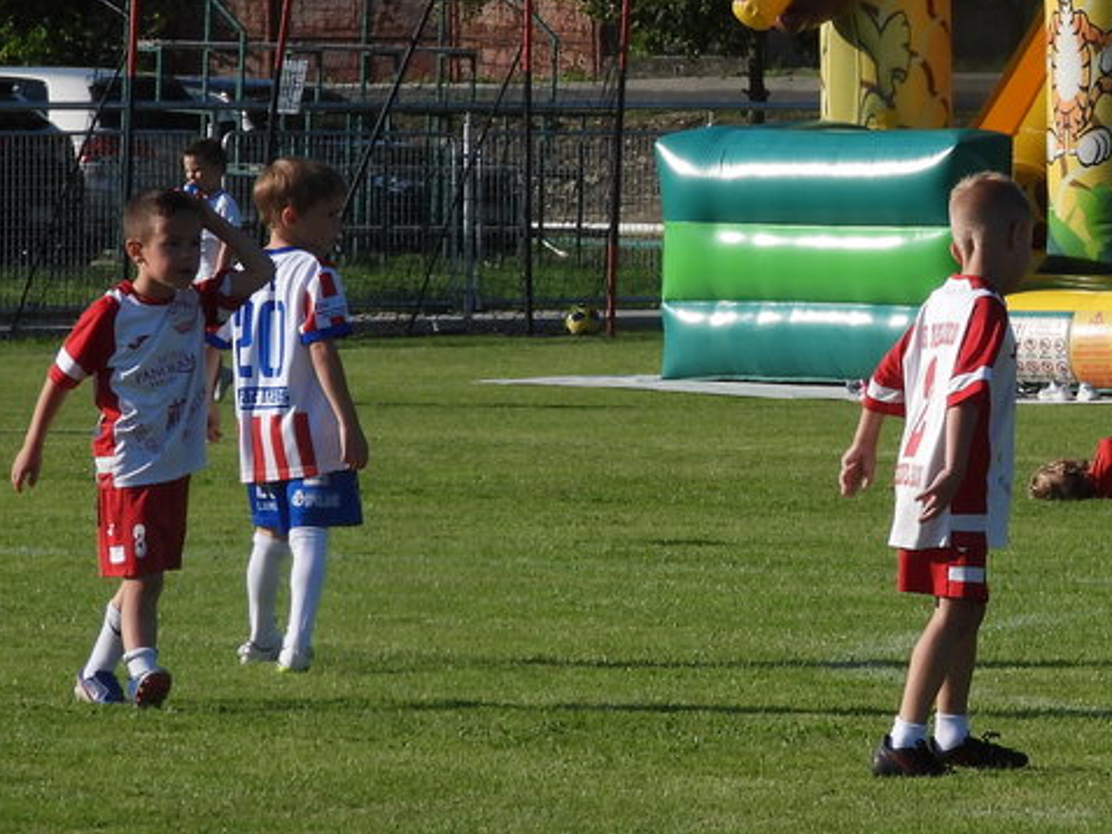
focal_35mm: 365
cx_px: 1371
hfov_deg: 5.4
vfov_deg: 4.1
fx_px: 11728
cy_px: 429
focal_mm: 26.1
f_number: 4
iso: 100
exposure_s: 1/1250
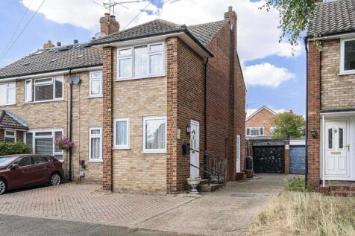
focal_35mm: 33
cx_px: 178
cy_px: 118
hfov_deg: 57.2
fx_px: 325
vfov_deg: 39.9
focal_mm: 33
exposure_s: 1/320
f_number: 8
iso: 250
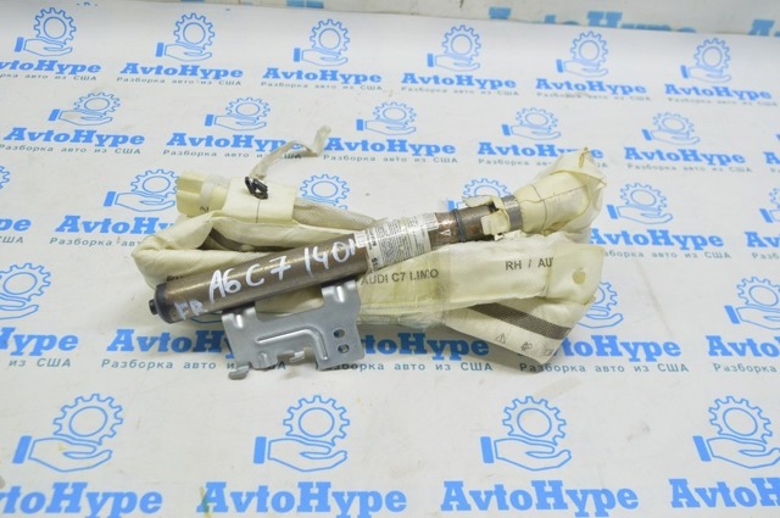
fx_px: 779
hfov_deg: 53.2
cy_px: 259
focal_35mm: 36
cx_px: 390
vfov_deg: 36.8
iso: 400
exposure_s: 1/20
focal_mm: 24
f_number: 5.6
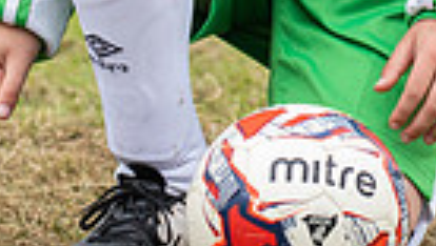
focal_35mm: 666
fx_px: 7709
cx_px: 373
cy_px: -227
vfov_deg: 1.8
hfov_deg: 3.2
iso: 500
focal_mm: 130
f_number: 5
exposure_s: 1/1250
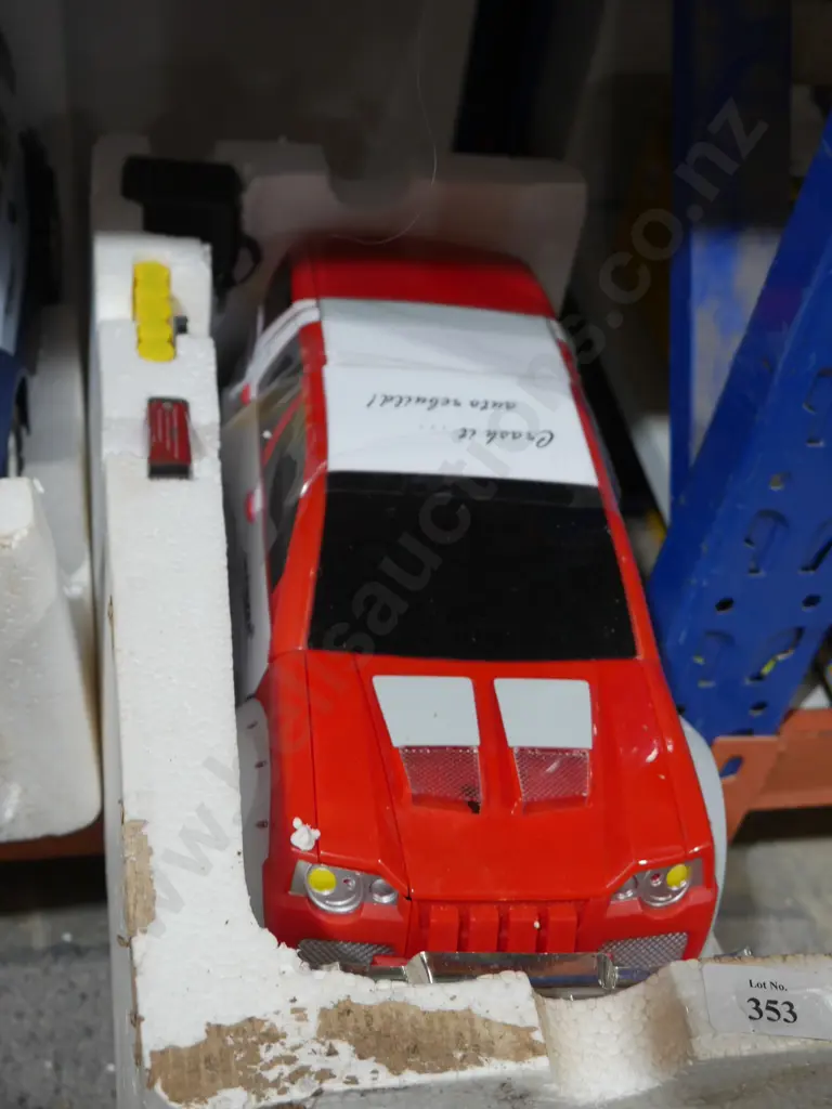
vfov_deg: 41.2
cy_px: 554
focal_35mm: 46
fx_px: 1474
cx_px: 416
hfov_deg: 31.5
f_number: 5.1
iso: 500
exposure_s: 1/60
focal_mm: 23
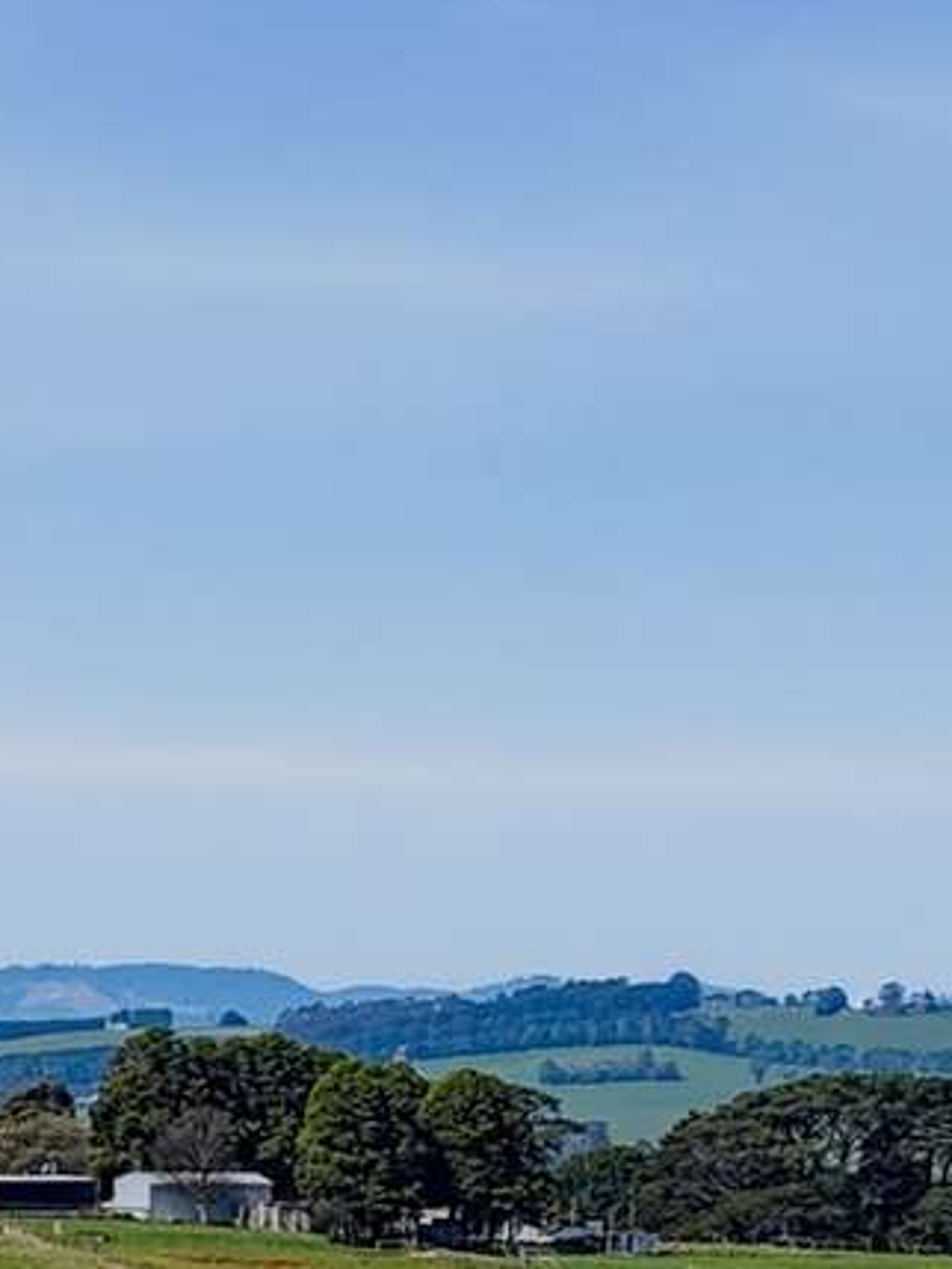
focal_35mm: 313
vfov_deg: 6.3
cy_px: 1801
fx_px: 11472
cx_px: -588
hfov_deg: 4.7
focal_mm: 19.4
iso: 125
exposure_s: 1/1600
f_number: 2.8
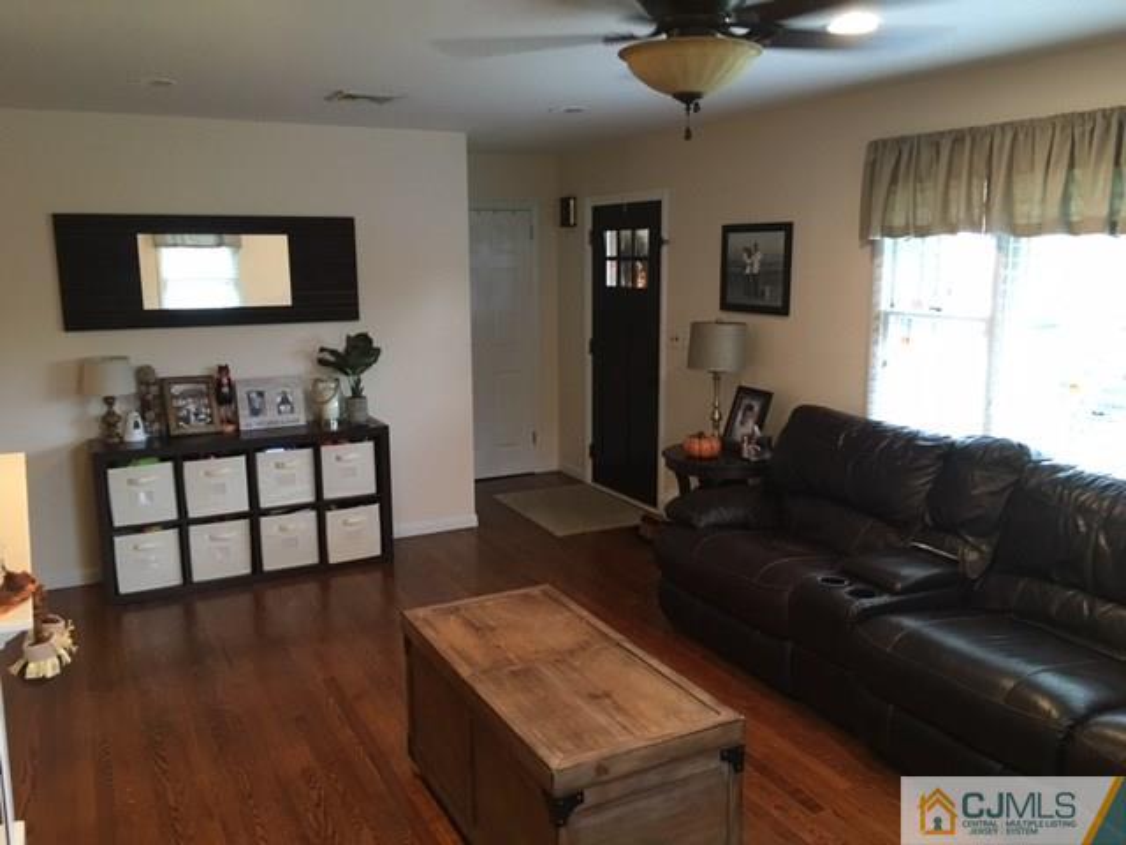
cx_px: 563
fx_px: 943
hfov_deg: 61.7
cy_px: 422
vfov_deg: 48.2
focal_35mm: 29
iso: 200
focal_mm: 4.15
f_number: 2.2
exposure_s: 1/24
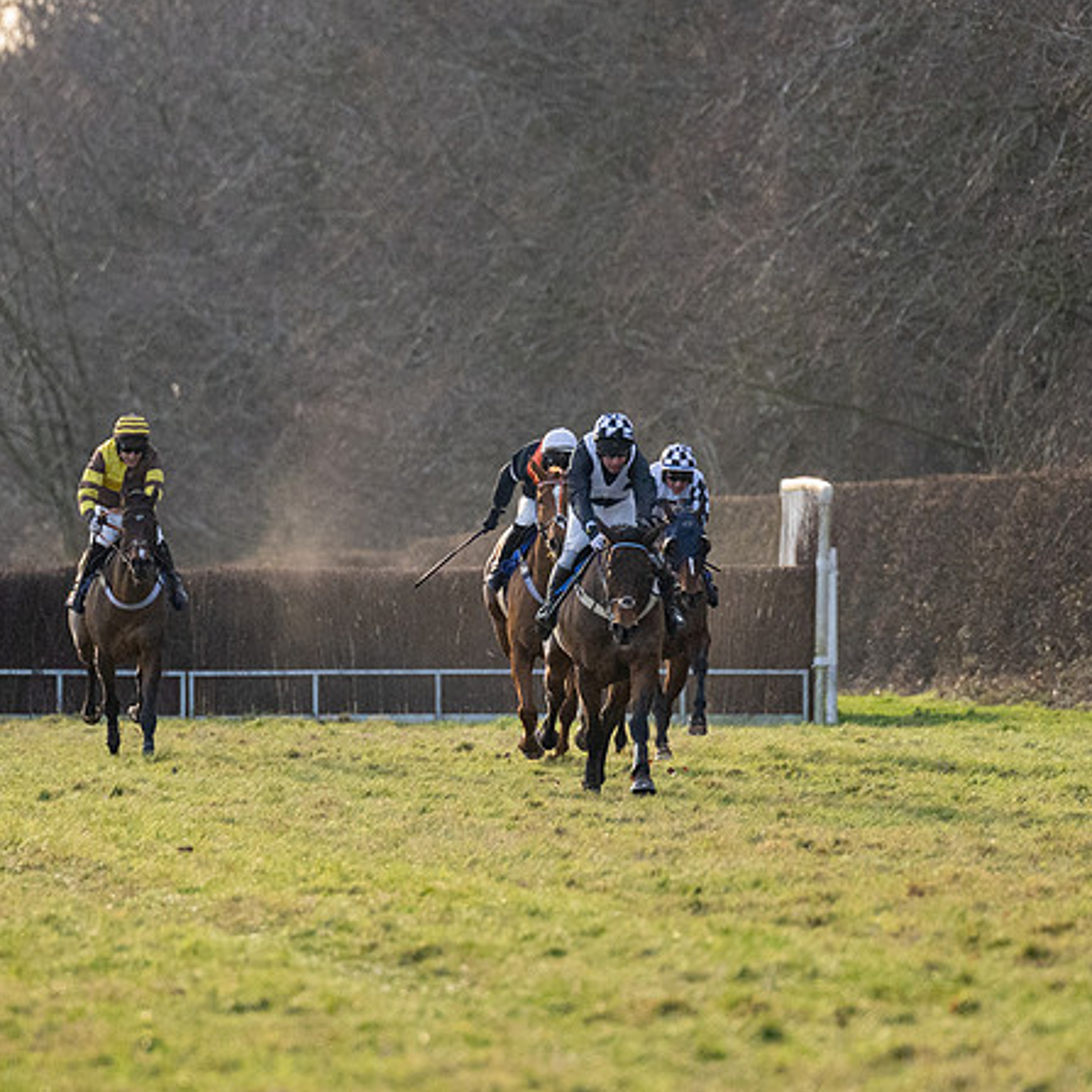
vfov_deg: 3.2
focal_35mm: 544
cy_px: 450
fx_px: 19416
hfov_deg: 3.2
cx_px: 486
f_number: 2.8
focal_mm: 200
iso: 800
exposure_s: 1/6400
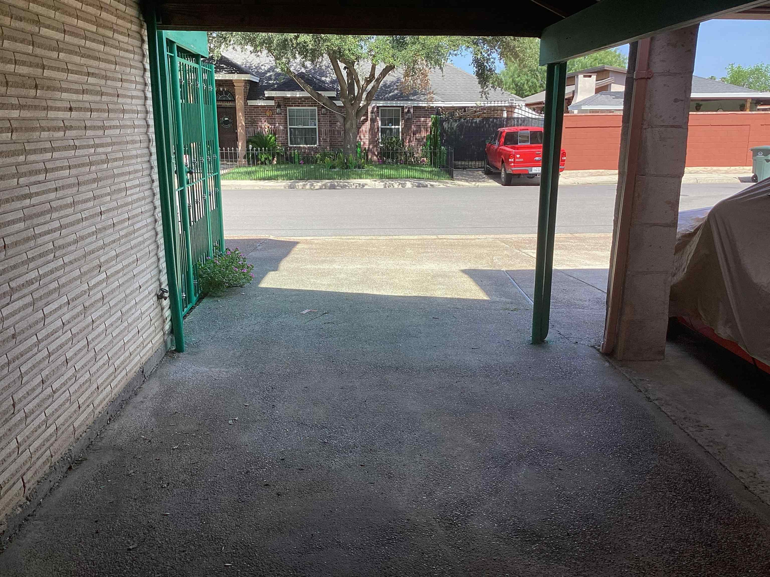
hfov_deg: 58.4
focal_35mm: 31
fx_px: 690
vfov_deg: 45.4
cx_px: 385
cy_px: 288
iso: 25
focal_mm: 3.3
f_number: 2.4
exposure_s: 1/394
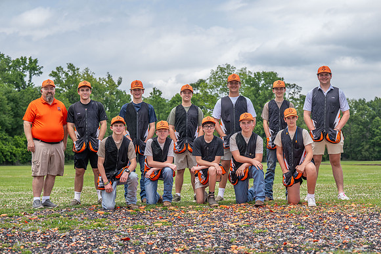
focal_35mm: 79
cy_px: 127
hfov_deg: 25.7
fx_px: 836
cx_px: 190
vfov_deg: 17.3
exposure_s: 1/200
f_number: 5
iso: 32
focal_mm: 79
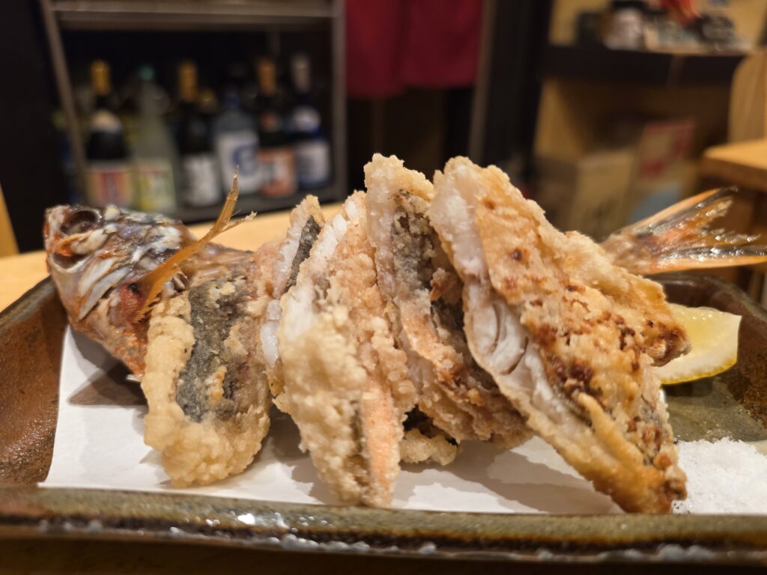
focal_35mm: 23
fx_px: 510
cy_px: 288
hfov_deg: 73.9
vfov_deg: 58.9
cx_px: 384
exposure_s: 1/100
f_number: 1.7
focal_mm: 6.3
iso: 500
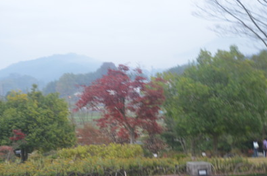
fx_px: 481
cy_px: 80
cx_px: 136
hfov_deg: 31.0
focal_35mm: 65
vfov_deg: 20.8
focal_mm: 38
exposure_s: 1/50
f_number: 4.5
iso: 800
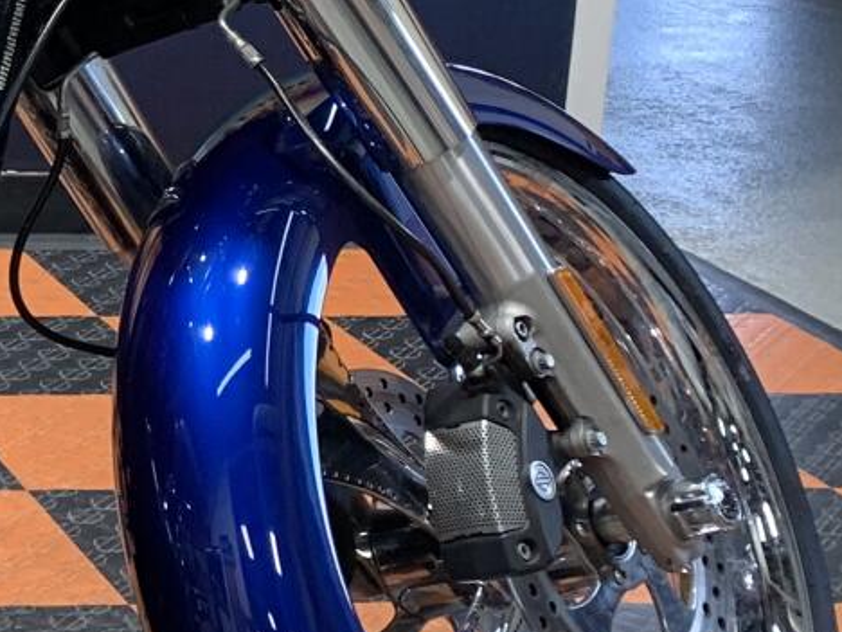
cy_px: -7
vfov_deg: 13.2
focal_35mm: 111
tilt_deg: -10.4
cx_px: -828
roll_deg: +0.1
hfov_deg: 14.7
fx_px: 2700
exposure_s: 1/60
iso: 100
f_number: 1.8
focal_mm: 4.25
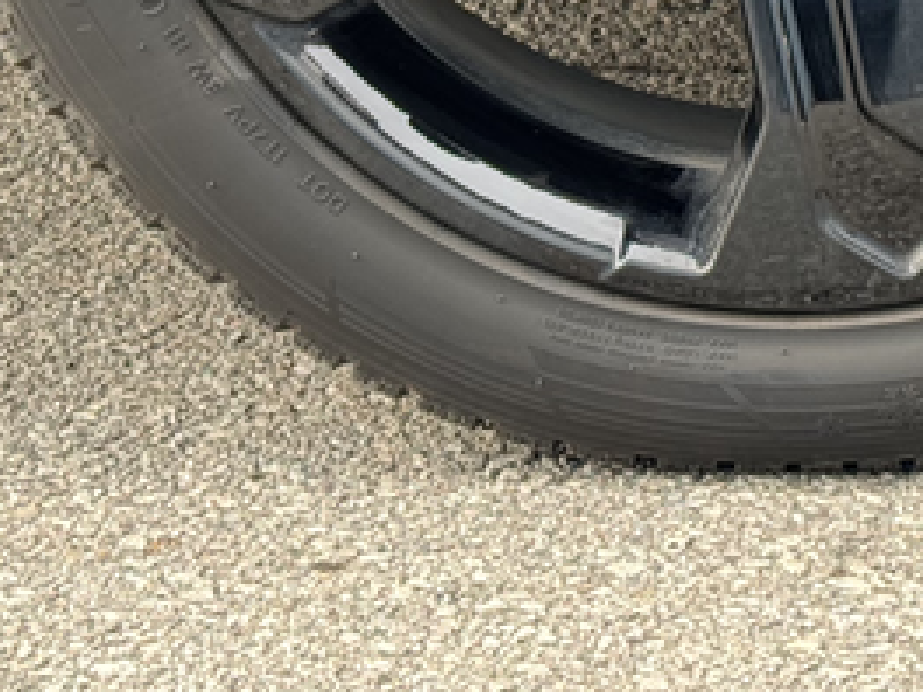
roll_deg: -1.2
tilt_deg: -8.9
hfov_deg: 11.5
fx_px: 4560
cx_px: 829
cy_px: -522
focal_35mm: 171
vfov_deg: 8.4
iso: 80
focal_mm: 6.76
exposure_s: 1/121
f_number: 1.78
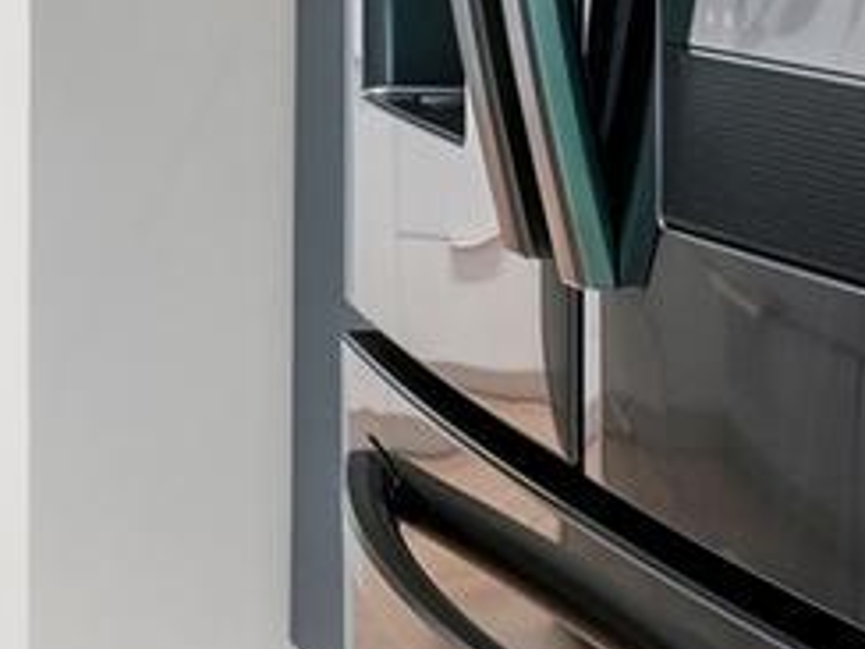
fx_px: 3224
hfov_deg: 13.9
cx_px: -581
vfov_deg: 11.2
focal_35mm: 129
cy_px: -222
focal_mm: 16
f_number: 10
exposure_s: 1/5
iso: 800
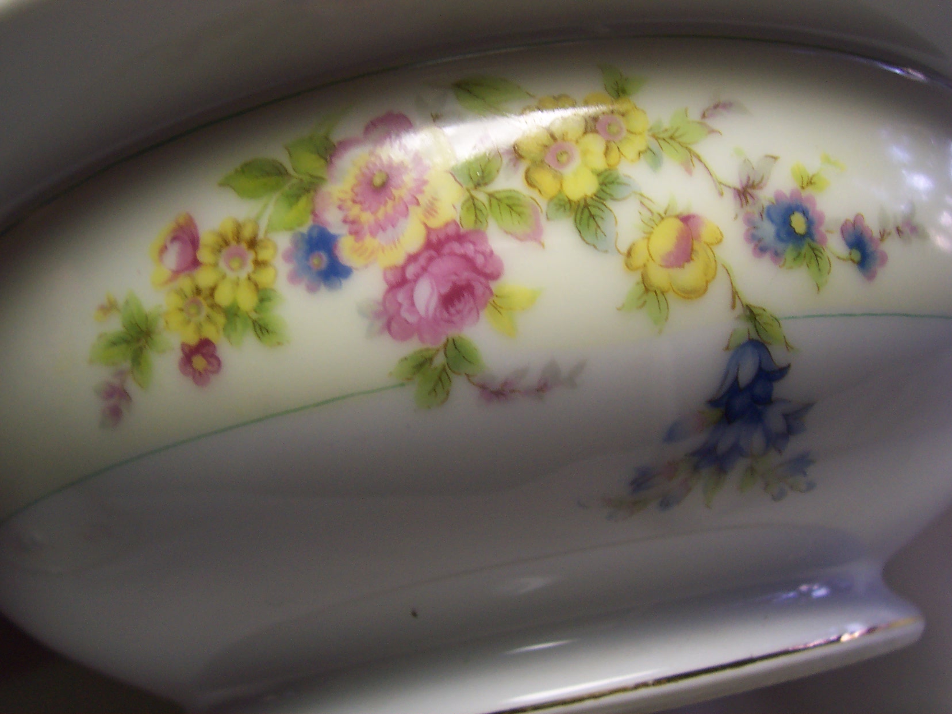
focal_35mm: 37
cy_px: 357
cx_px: 476
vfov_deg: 38.7
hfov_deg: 50.1
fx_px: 1018
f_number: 2.8
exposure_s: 1/60
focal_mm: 5.6
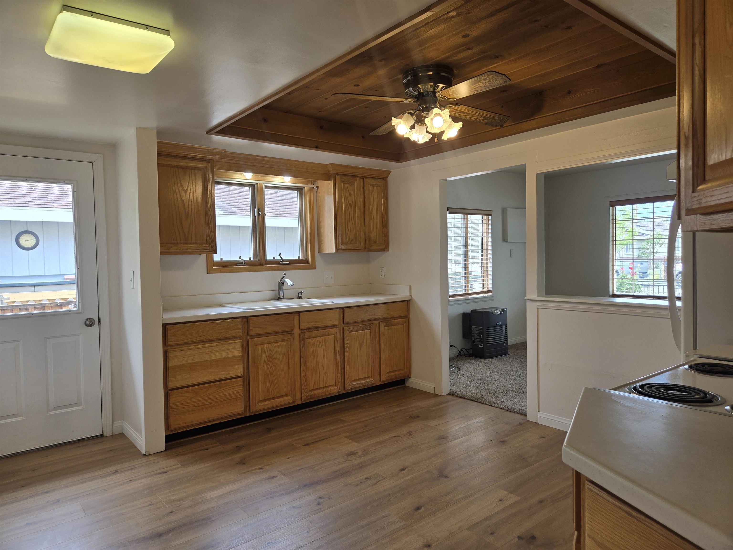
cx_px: 366
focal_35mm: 23
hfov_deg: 73.9
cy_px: 275
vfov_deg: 58.9
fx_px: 487
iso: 32
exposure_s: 1/120
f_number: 1.8
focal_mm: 5.4
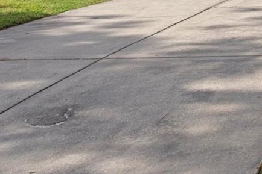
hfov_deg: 21.8
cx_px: 424
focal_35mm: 72
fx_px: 523
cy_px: -95
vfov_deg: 17.0
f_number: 8
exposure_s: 1/200
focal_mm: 13
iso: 320
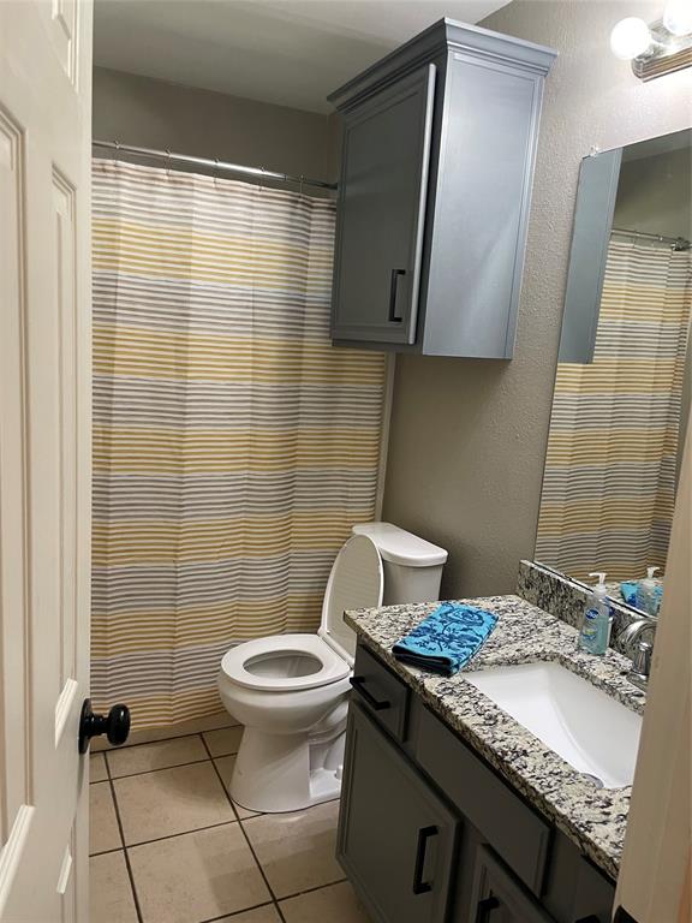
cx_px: 346
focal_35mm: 26
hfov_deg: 53.1
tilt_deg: -11.0
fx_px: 693
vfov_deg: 67.3
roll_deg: -3.4
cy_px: 462
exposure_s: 1/60
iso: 160
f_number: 1.6
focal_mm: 4.2
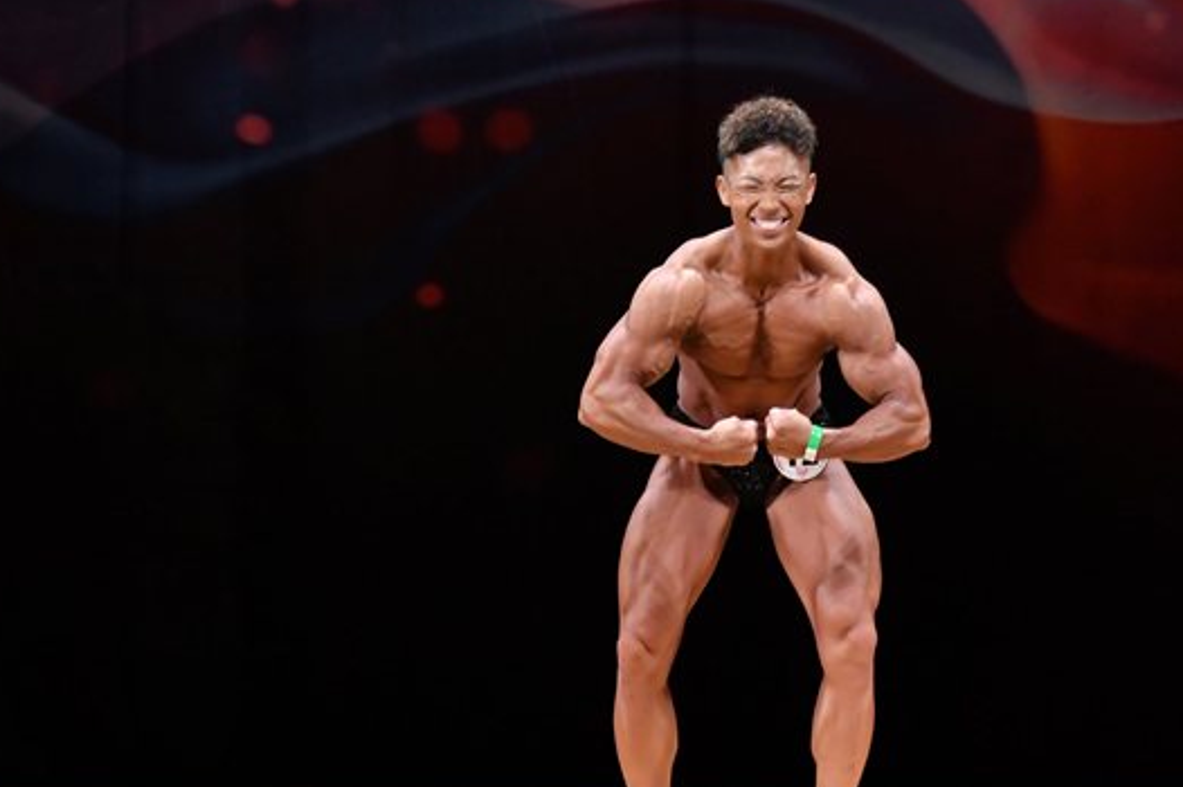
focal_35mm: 320
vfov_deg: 4.3
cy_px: 447
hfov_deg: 6.4
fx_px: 10509
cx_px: 550
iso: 4000
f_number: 5.6
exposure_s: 1/400
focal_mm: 145
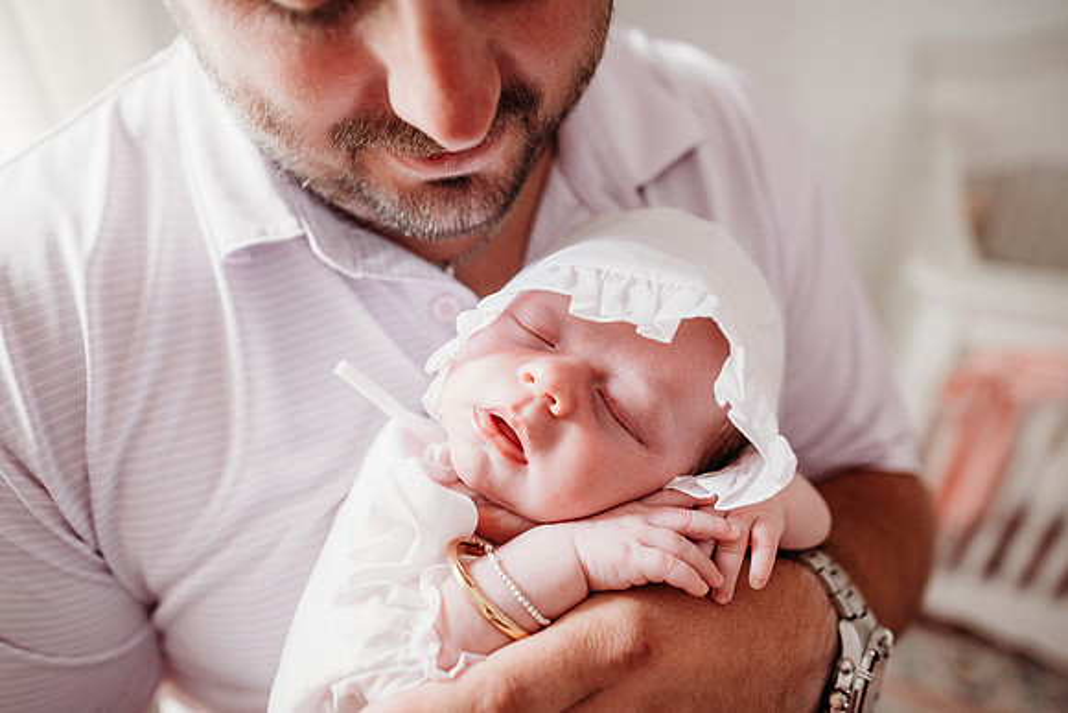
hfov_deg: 73.7
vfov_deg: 53.2
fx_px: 712
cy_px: 356
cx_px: 534
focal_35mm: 24
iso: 1250
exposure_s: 1/200
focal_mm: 24
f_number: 2.8
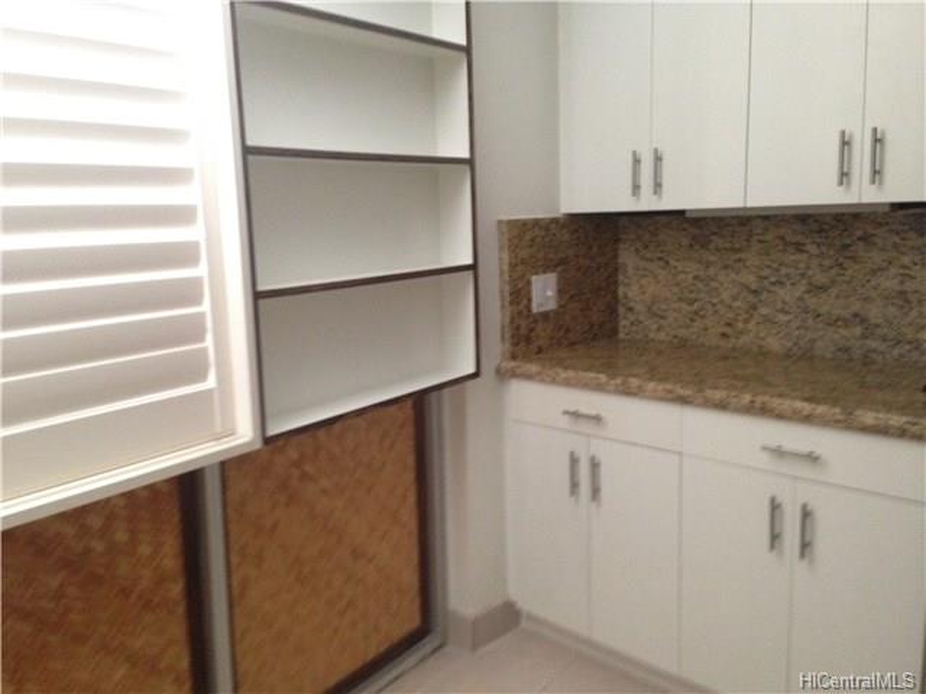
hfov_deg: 55.4
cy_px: 347
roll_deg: +3.8
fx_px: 883
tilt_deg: -11.5
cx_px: 463
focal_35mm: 33
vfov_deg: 42.9
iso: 400
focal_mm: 4.12
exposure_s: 1/20
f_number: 2.4
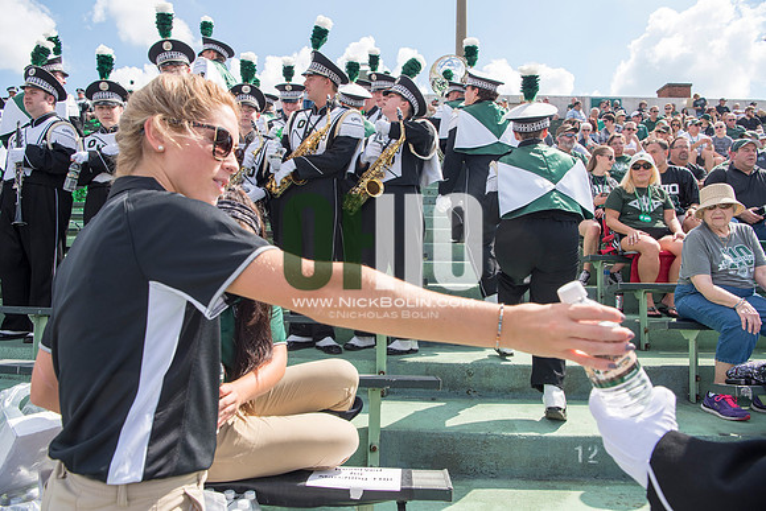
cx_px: 383
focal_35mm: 24
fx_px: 511
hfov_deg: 73.7
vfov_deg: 53.2
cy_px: 256
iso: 200
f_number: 7.1
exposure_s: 1/500
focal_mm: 24
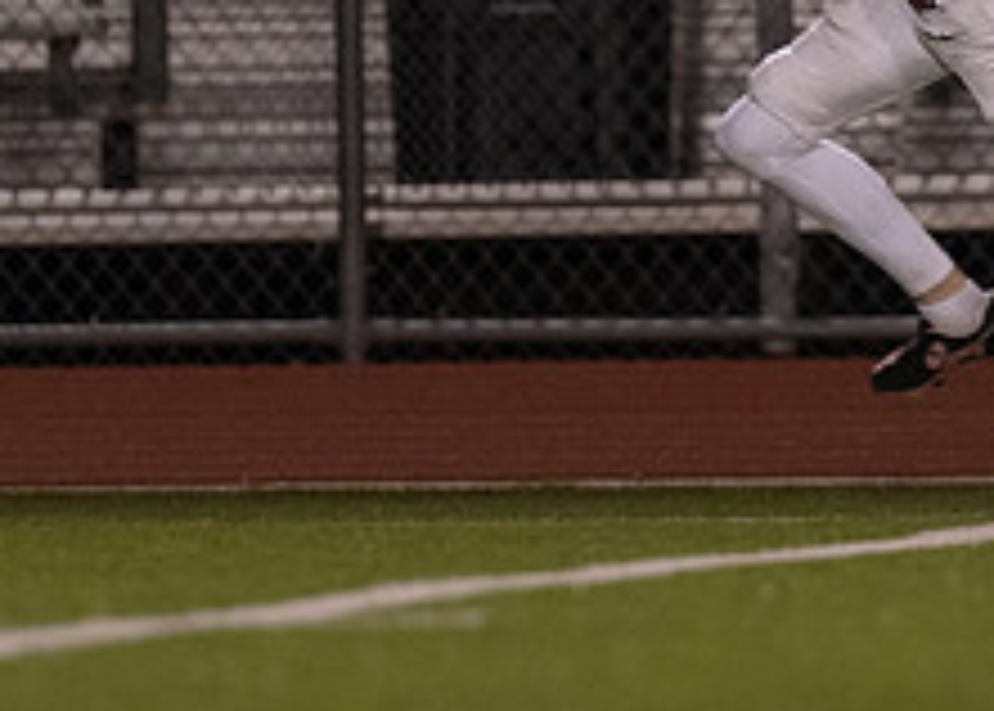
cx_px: 1323
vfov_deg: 1.2
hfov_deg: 1.7
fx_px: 33209
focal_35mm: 1176
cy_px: -68
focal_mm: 200
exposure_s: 1/1000
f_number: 2.8
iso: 1600
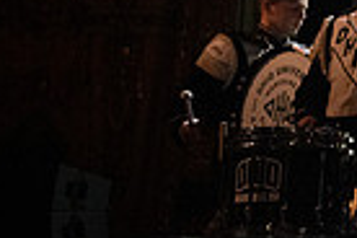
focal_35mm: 101
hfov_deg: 15.9
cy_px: 48
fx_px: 1002
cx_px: 714
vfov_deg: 13.5
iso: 10000
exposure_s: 1/500
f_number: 2.8
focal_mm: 24
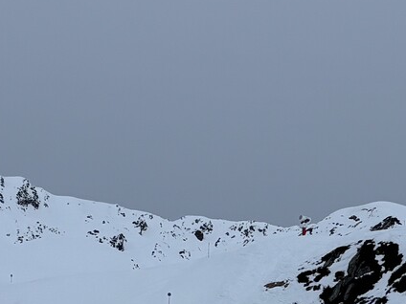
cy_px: 342
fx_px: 1724
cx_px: 375
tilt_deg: +8.6
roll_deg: -0.8
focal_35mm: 147
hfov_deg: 13.3
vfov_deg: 10.0
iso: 50
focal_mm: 5.96
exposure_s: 1/2571
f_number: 1.6
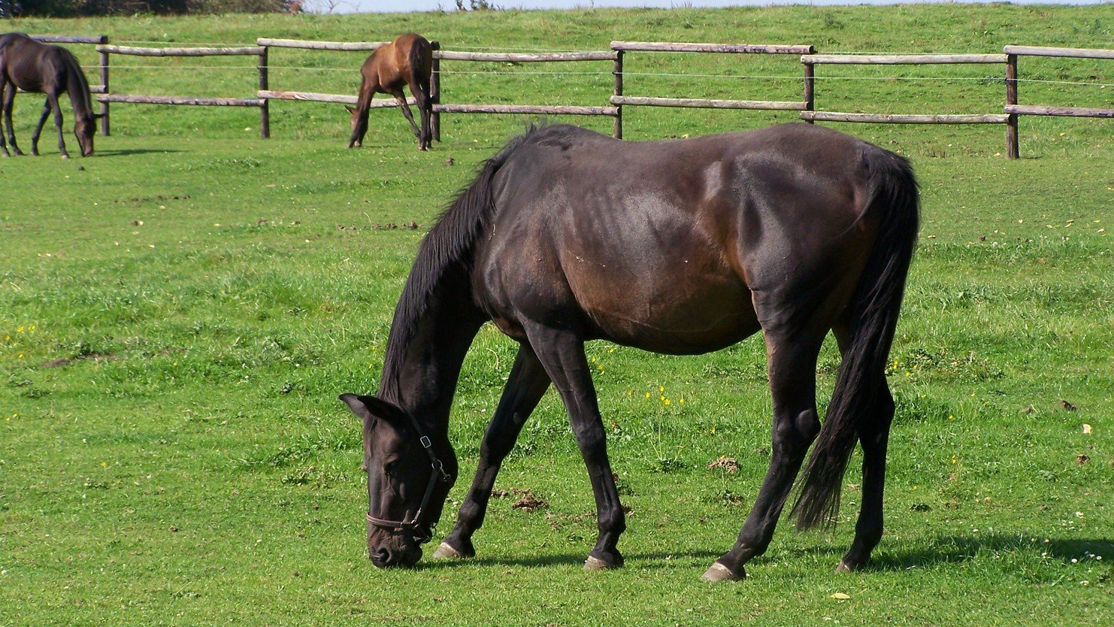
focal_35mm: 187
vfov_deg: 6.5
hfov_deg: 11.5
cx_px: 586
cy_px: 344
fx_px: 5524
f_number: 4.5
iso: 64
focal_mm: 26.4
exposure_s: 1/320
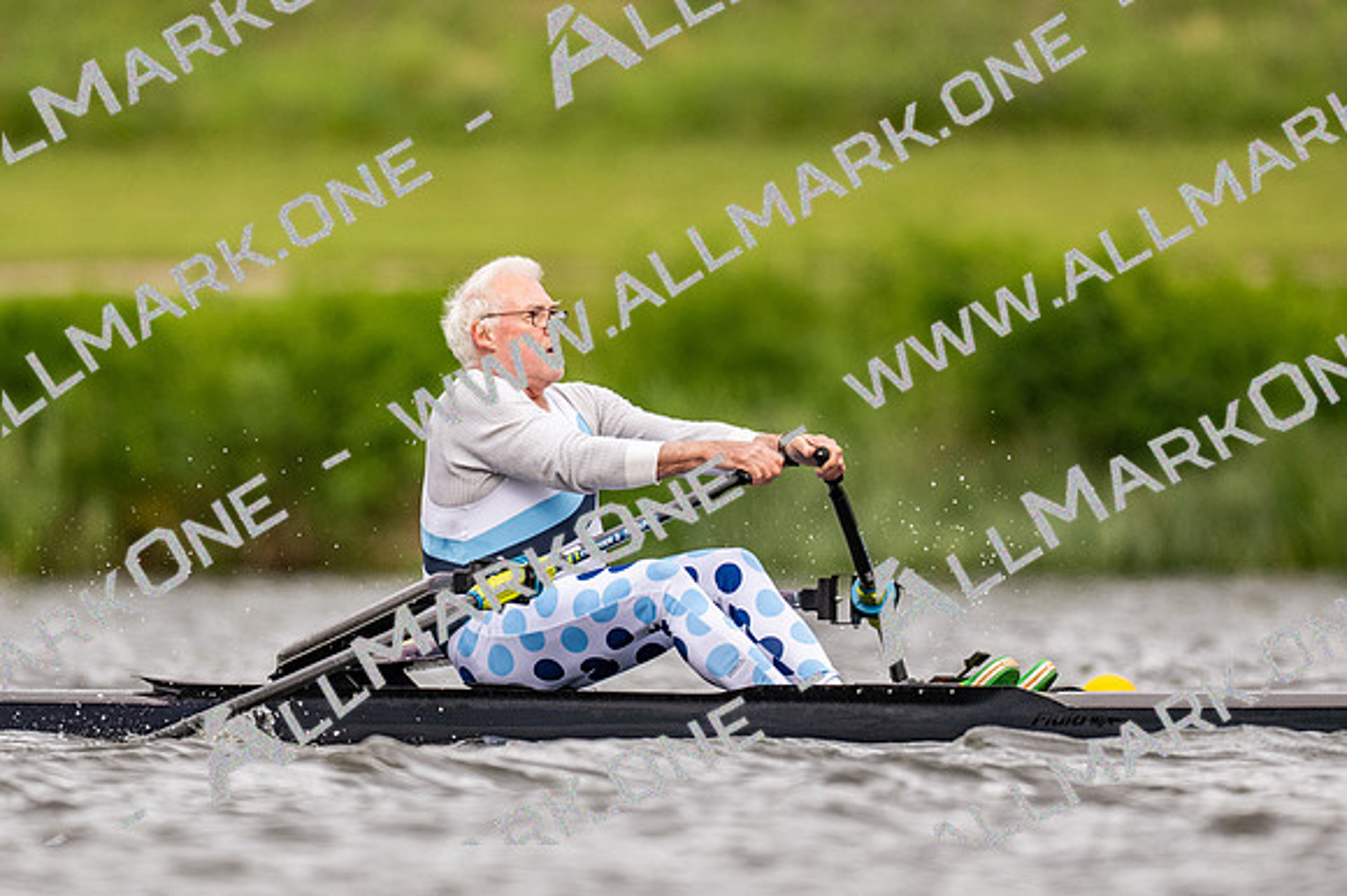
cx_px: 674
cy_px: 448
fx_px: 33655
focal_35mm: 900
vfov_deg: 1.5
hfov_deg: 2.3
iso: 640
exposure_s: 1/2500
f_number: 4
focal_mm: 600
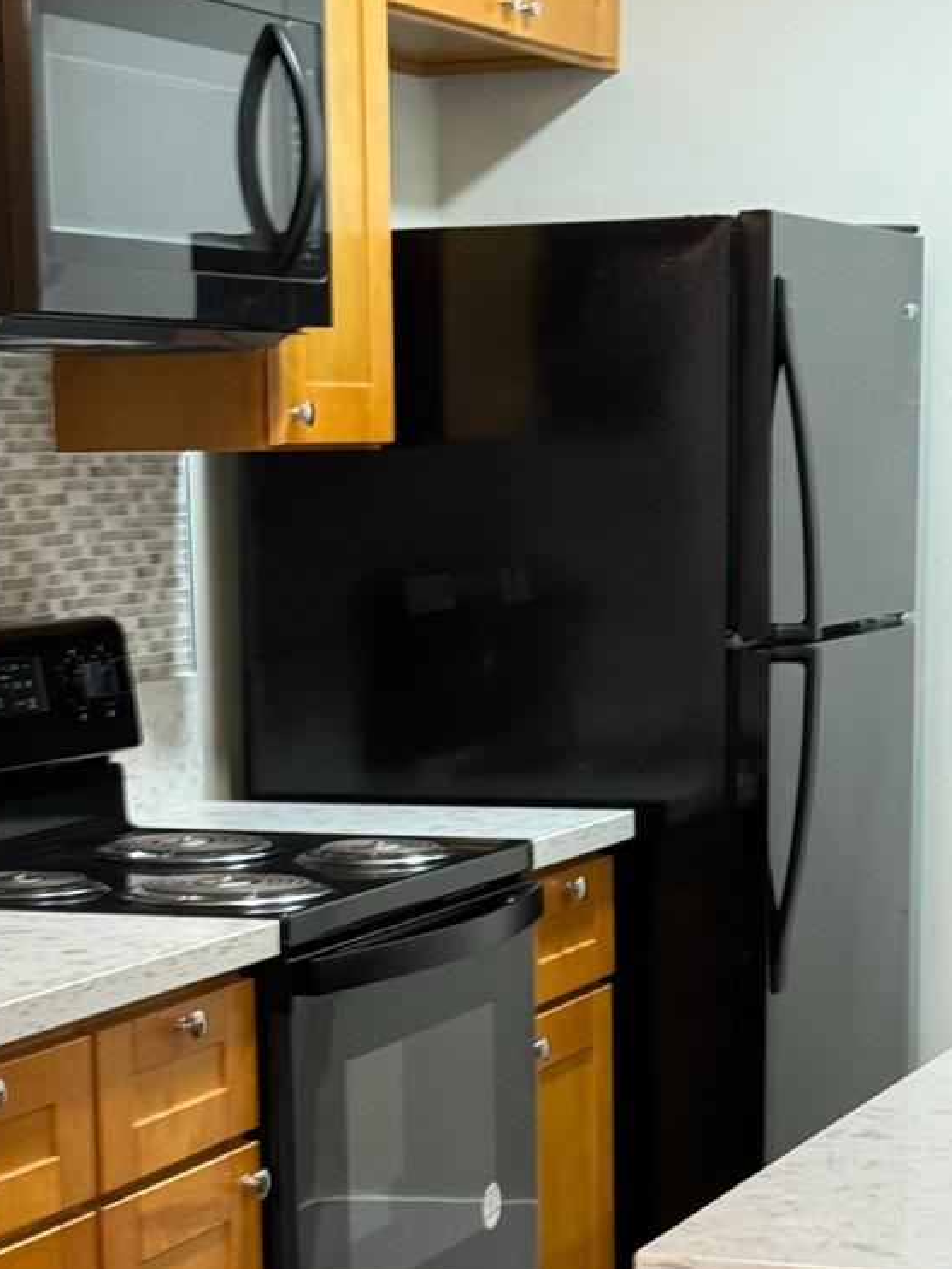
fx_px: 3555
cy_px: 1207
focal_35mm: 97
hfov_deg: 15.2
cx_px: 392
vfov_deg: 19.7
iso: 200
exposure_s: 1/40
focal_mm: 6.86
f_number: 1.78
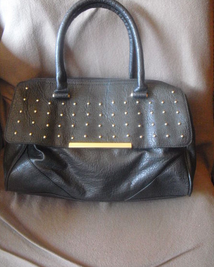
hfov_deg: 39.1
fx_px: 301
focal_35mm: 38
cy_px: 134
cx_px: 108
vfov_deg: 47.9
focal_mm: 6.3
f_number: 3.1
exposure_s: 1/40
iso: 800
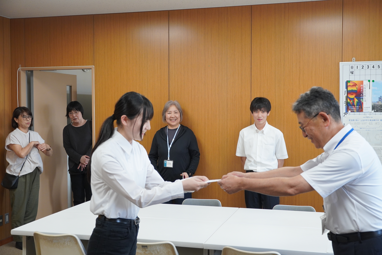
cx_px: 191
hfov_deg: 41.1
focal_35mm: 48
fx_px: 510
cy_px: 128
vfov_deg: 28.1
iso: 1000
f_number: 4.5
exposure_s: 1/160
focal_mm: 32
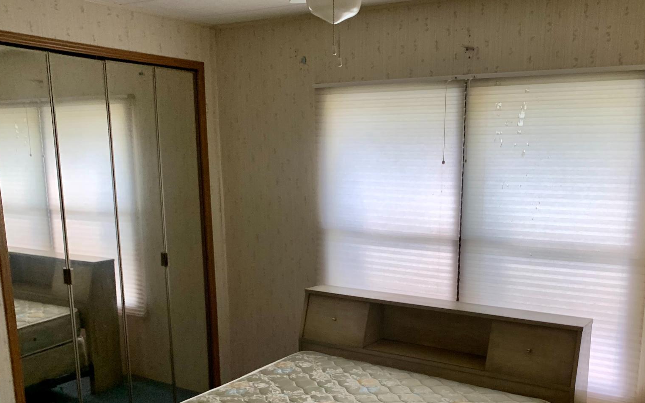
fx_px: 650
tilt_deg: -11.9
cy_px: 290
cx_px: 387
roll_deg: -1.6
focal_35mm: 37
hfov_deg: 52.4
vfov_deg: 33.9
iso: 100
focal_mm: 4.25
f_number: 1.8
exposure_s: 1/64
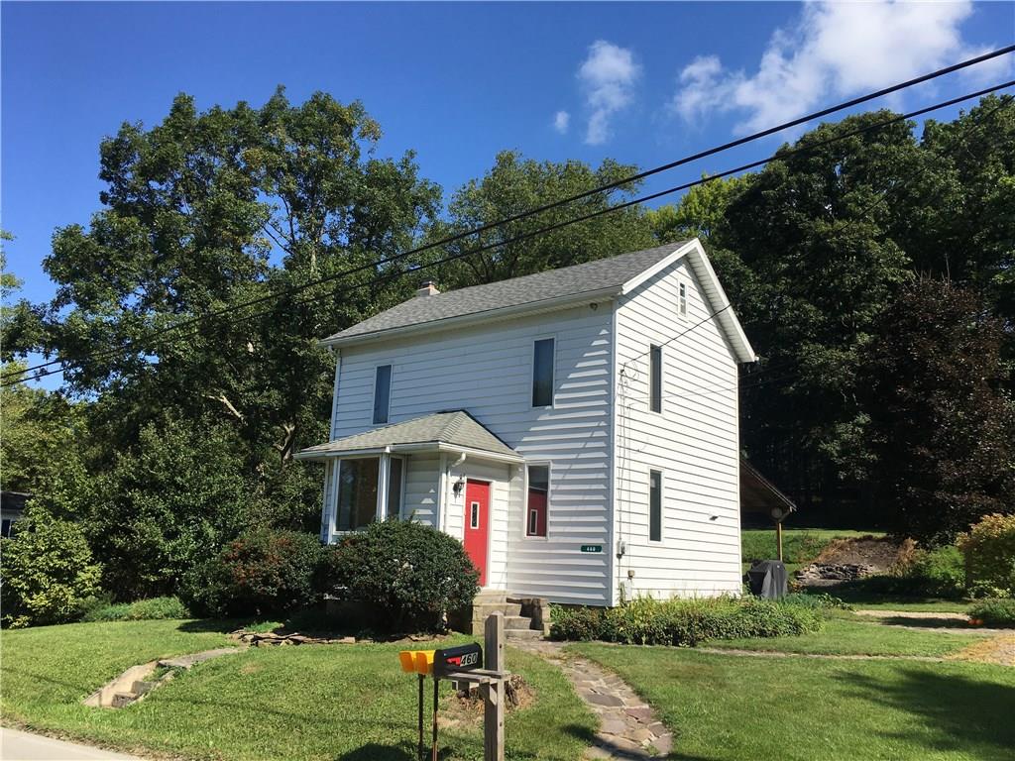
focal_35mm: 29
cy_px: 380
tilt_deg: +11.8
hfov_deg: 61.7
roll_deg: -1.4
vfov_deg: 48.2
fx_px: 850
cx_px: 508
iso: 25
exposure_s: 1/1832
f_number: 2.2
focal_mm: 4.15
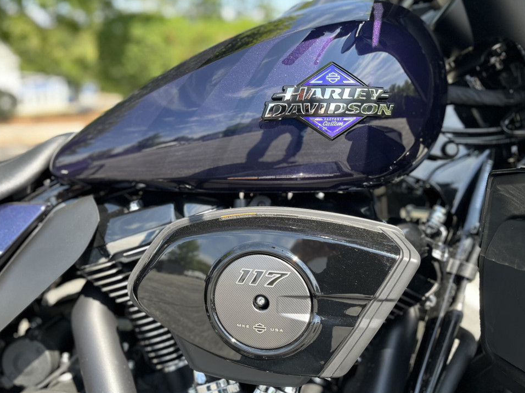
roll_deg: -2.0
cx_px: 245
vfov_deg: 48.2
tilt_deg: -19.3
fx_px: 440
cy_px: 198
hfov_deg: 61.6
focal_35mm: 29
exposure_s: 1/400
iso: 50
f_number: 1.6
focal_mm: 5.1
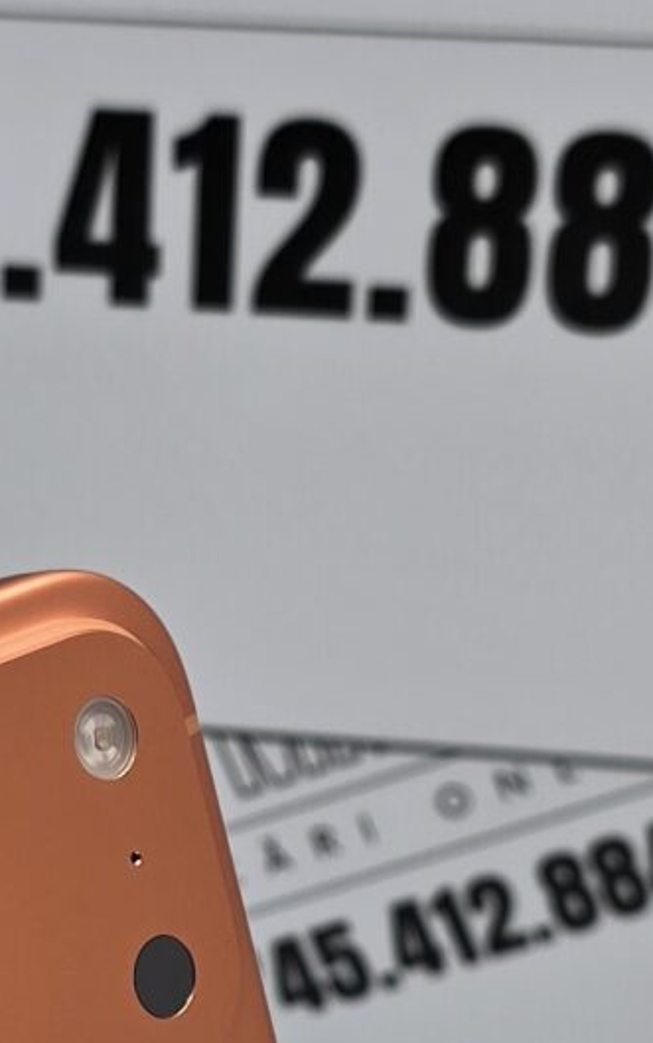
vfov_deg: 17.5
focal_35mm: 118
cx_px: 14
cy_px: 832
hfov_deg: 11.0
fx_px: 3357
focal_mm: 6.3
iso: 20
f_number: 1.7
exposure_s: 1/100
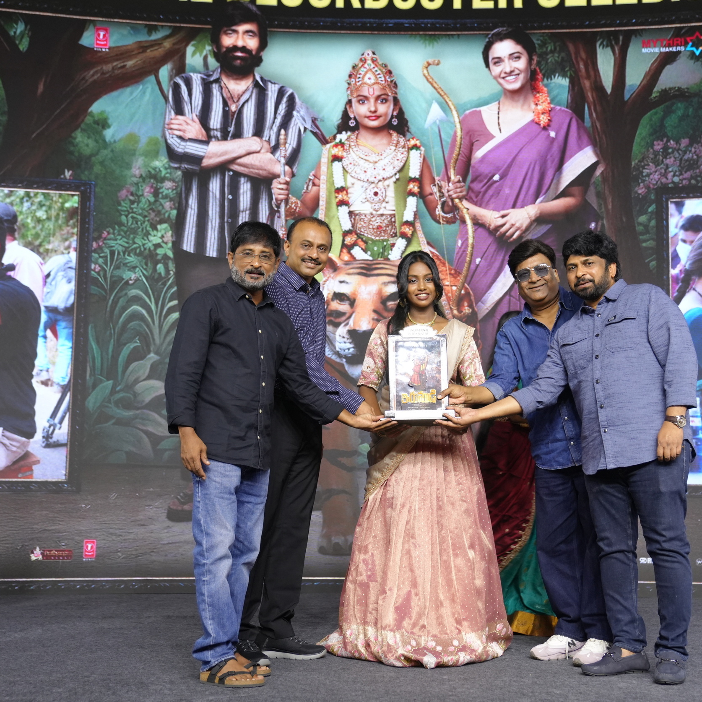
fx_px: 1193
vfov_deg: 32.8
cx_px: 450
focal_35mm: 52
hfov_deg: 32.6
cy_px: 355
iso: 1600
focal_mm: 40
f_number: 3.5
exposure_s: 1/160
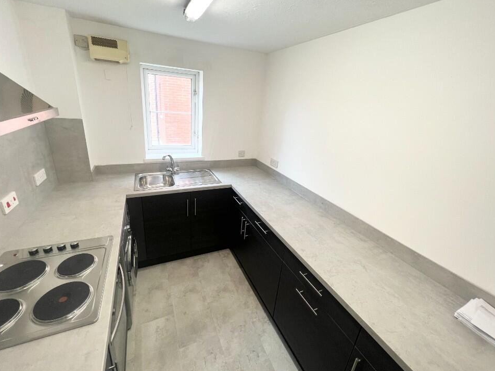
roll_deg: -5.4
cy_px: 178
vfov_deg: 85.6
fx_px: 200
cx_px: 244
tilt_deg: -20.2
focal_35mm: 14
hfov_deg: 102.1
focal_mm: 1.57
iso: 50
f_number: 1.8
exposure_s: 1/100
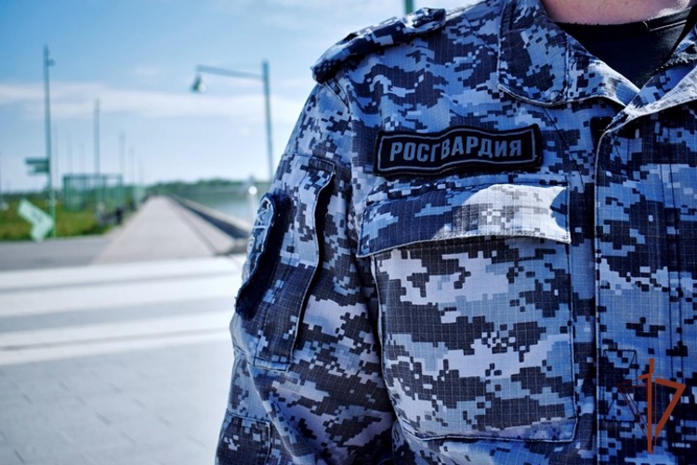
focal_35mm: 42
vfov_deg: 31.9
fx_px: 813
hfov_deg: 46.4
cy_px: 232
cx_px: 348
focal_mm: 28
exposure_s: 1/1250
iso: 400
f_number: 5.6
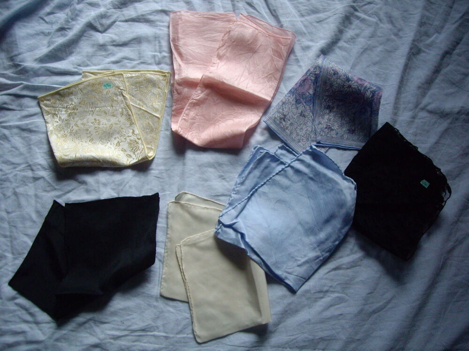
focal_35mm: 38
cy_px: 176
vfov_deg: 37.7
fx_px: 515
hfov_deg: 49.0
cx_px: 234
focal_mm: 6.2
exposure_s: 1/40
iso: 200
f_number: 2.7
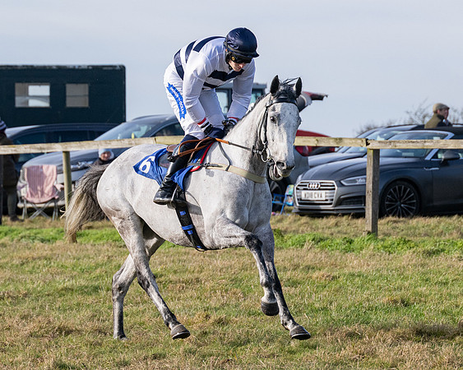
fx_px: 3679
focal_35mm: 269
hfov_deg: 7.2
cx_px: 242
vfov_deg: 5.8
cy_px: 222
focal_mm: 120
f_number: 5
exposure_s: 1/2000
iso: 400
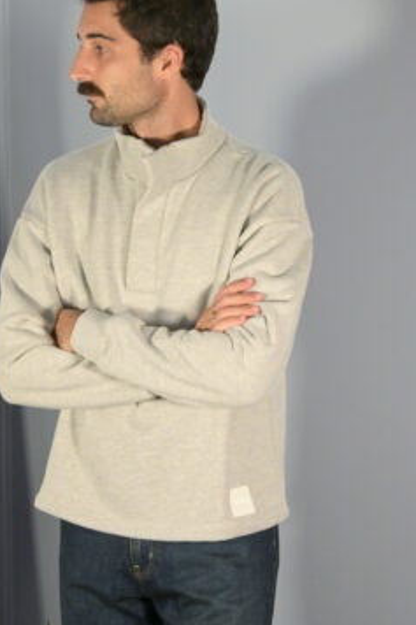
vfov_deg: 18.6
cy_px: 335
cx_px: 163
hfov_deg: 12.4
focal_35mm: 110
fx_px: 1908
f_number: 11
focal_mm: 58
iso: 5600
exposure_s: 1/100
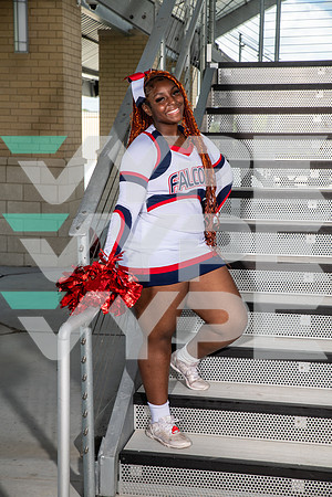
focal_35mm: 65
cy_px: 248
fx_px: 899
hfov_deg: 20.9
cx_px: 166
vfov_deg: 31.0
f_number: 7.1
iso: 200
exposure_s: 1/320
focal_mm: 65
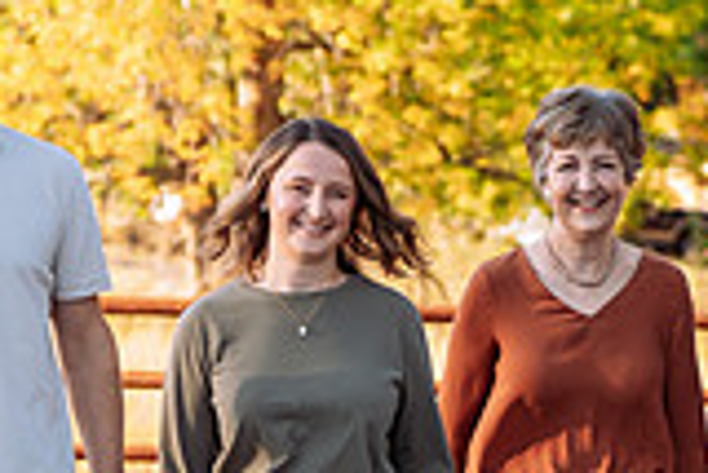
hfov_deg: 7.0
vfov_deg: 4.7
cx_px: 606
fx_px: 5787
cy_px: 409
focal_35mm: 294
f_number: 2.8
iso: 80
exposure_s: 1/200
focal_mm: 72
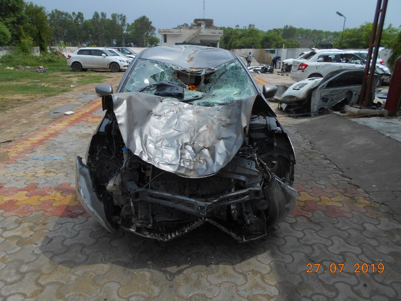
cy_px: 150
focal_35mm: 26
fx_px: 301
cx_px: 200
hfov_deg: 67.3
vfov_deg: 53.1
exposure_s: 1/1250
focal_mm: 4.6
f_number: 3.2
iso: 80
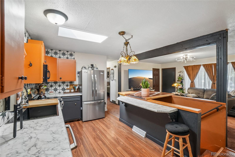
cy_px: 78
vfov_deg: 77.3
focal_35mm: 15
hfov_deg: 100.4
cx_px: 118
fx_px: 98
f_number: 8
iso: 400
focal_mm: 10
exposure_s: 1/6
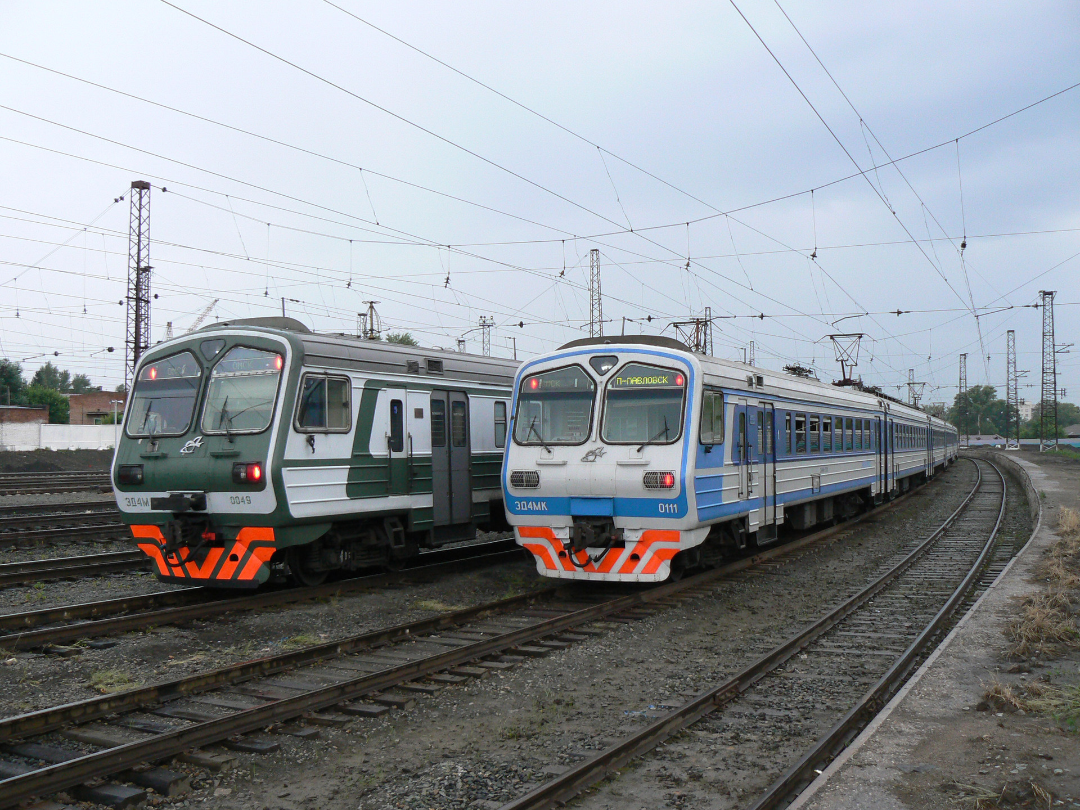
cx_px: 540
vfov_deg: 39.7
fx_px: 1123
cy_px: 405
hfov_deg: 51.4
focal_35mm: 36
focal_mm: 6
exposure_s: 1/30
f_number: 2.8
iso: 160
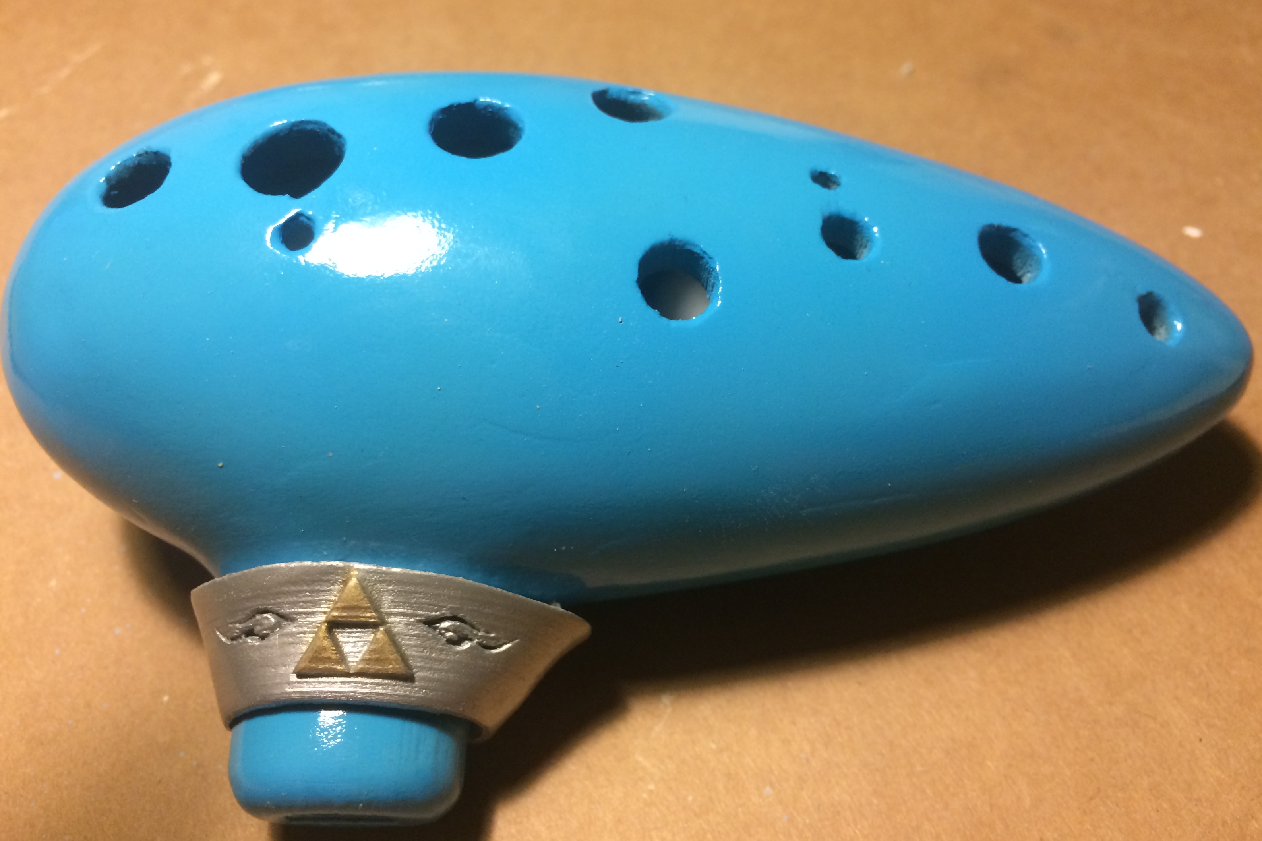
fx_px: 1087
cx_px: 622
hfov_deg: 60.3
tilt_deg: -49.6
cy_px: 363
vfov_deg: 42.2
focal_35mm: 31
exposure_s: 1/33
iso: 200
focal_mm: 4.15
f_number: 2.2
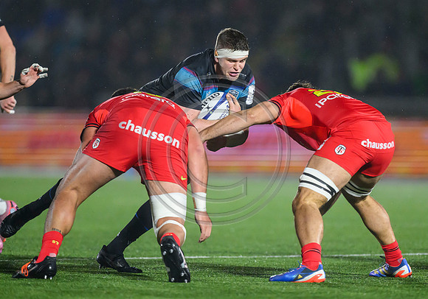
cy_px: 128
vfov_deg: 2.7
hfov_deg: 3.8
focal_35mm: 532
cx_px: 216
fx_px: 6429
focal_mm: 400
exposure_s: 1/2500
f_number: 3.2
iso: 5000
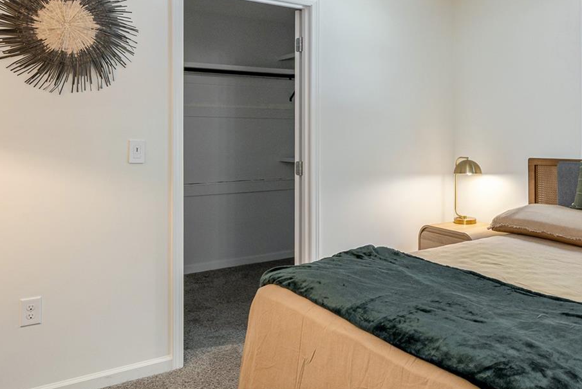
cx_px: 420
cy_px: 127
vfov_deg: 38.5
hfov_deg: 53.8
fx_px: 550
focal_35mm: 34
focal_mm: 15
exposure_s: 1/30
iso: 320
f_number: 7.1
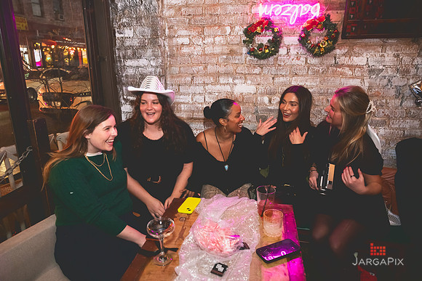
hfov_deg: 69.6
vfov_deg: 49.7
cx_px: 210
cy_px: 140
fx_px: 304
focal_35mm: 26
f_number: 3.2
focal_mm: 25.5
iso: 3200
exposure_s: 1/125
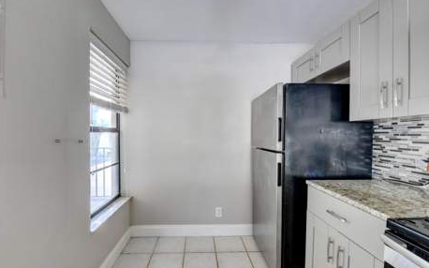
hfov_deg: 97.8
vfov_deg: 71.2
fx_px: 187
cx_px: 205
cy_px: 137
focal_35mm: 16
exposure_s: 1/6
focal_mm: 10
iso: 640
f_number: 8
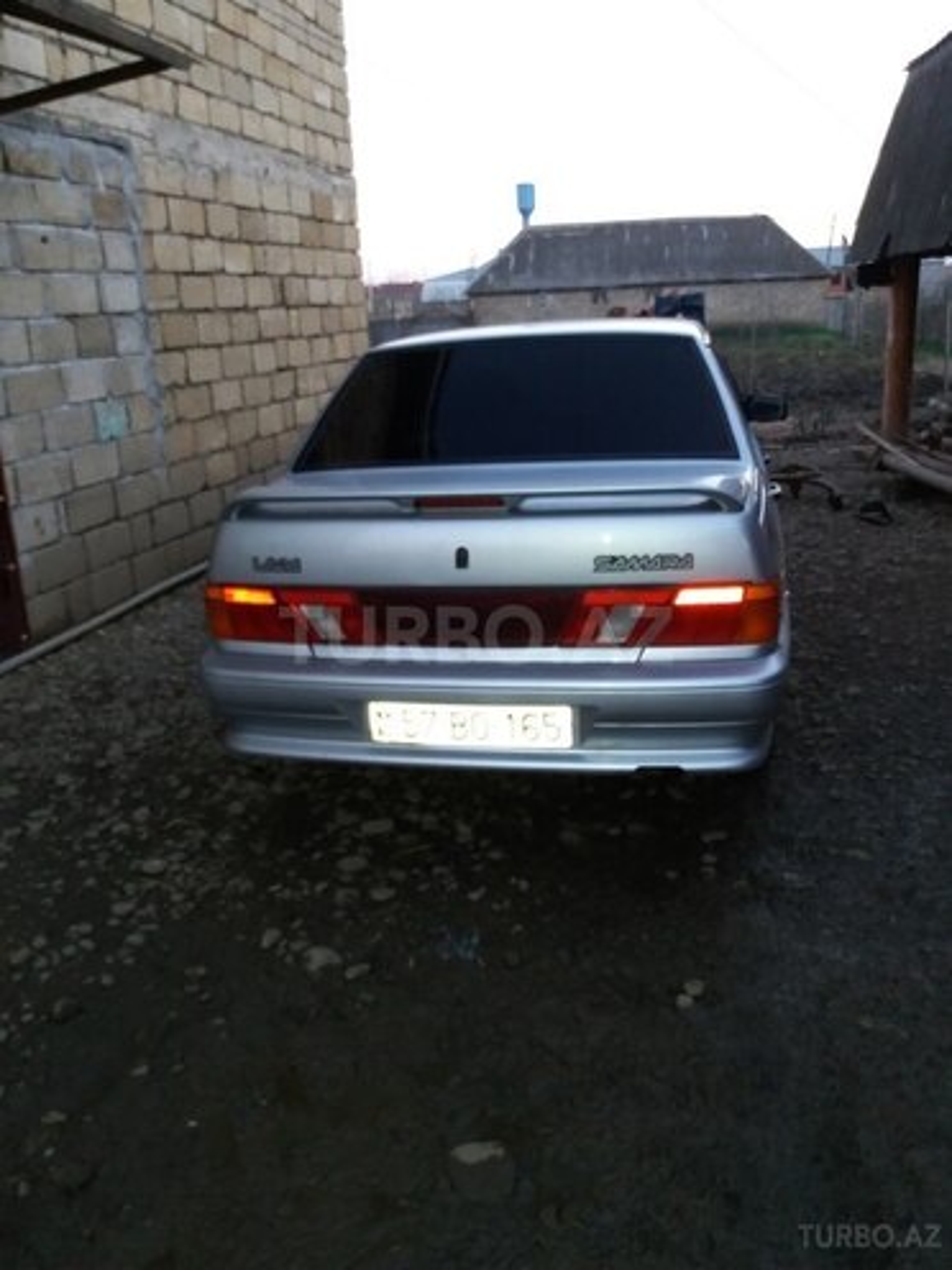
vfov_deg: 63.4
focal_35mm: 28
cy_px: 635
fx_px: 1027
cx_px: 476
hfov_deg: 49.7
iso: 160
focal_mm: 3.7
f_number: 1.9
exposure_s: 1/30
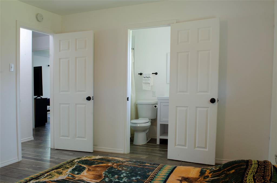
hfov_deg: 62.0
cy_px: 92
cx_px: 138
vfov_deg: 43.4
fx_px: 230
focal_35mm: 30
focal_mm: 20
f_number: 11
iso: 320
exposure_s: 1/4
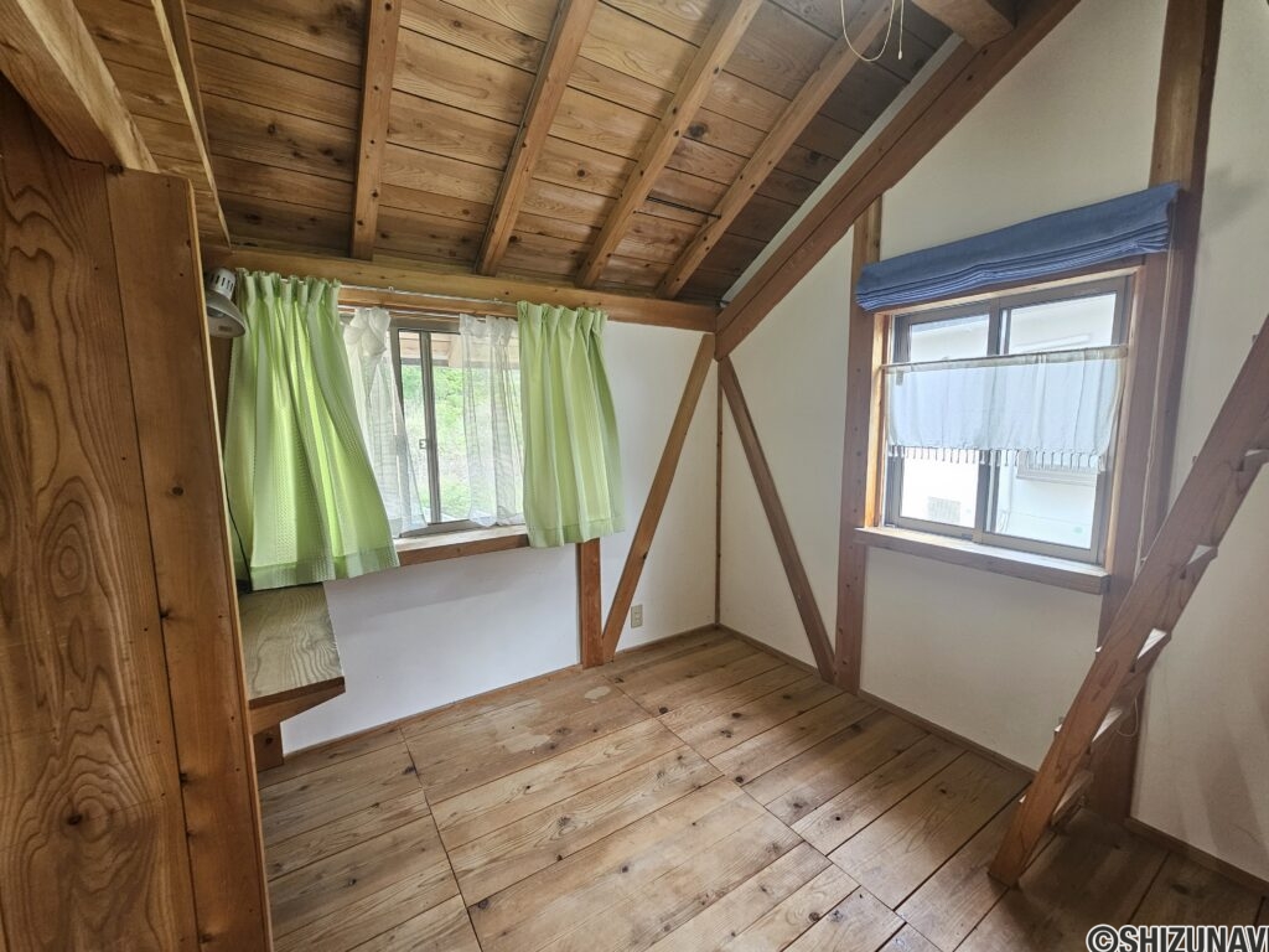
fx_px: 477
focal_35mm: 13
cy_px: 476
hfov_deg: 106.2
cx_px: 634
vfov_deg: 89.9
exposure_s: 1/50
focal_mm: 2.2
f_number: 2.2
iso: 200
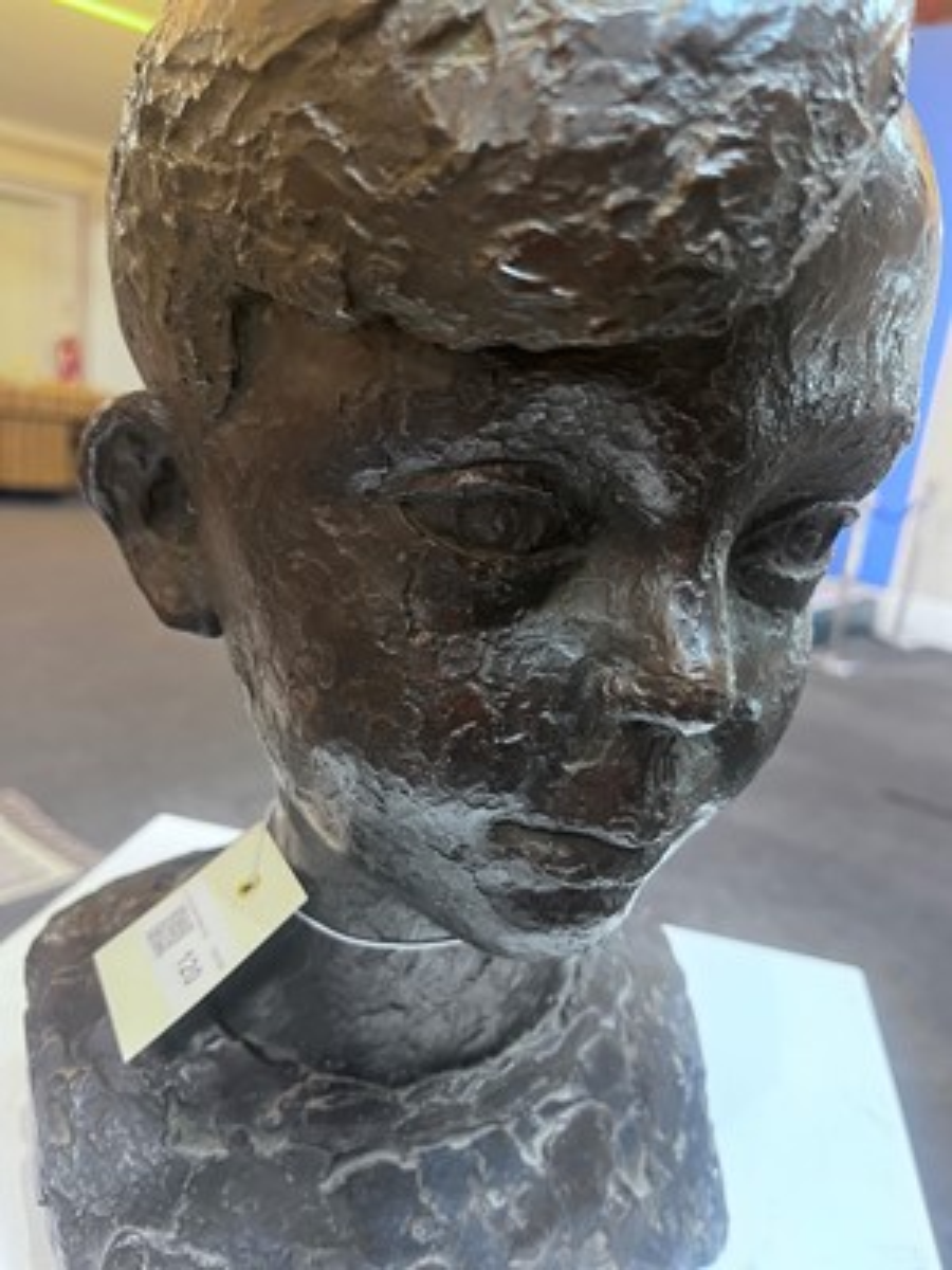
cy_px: 635
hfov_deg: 53.1
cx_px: 476
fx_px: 953
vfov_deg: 67.3
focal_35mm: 26
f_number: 1.6
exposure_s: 1/50
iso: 200
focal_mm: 5.1
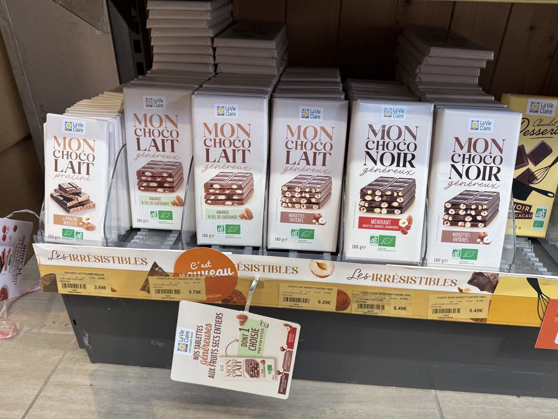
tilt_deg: -28.9
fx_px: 387
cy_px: 210
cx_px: 279
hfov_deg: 71.6
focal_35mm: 24
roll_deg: -1.4
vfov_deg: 56.8
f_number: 1.78
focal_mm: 6.76
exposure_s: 1/100
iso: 80
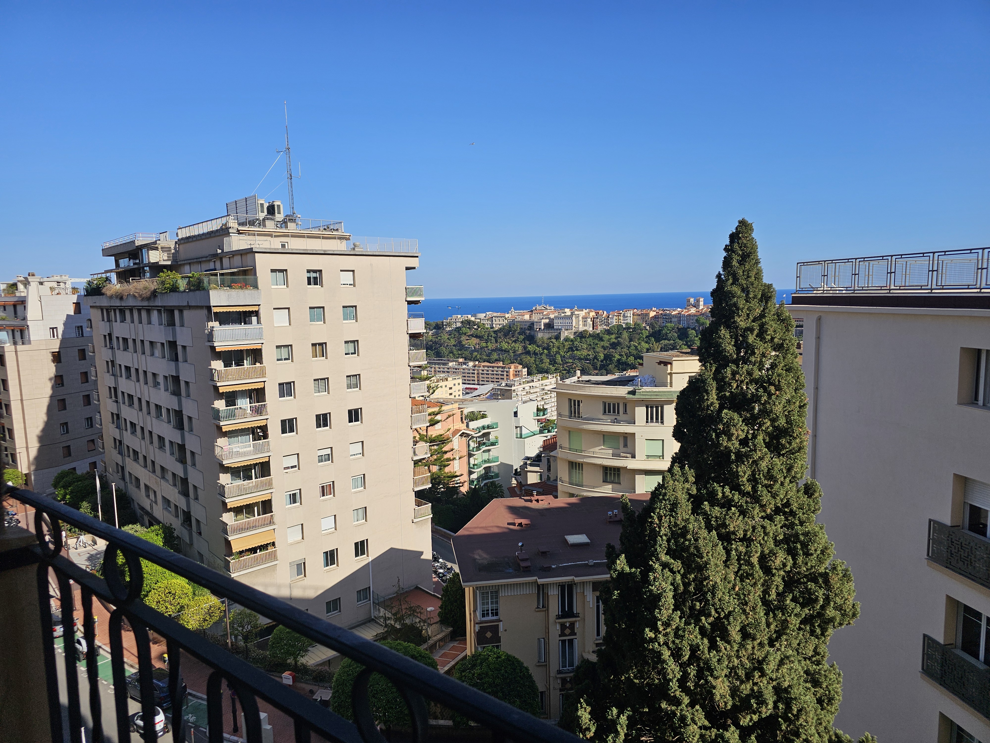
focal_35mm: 23
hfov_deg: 73.9
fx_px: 658
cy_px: 372
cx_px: 495
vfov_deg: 58.9
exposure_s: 1/1182
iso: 10
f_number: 1.7
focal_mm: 6.3
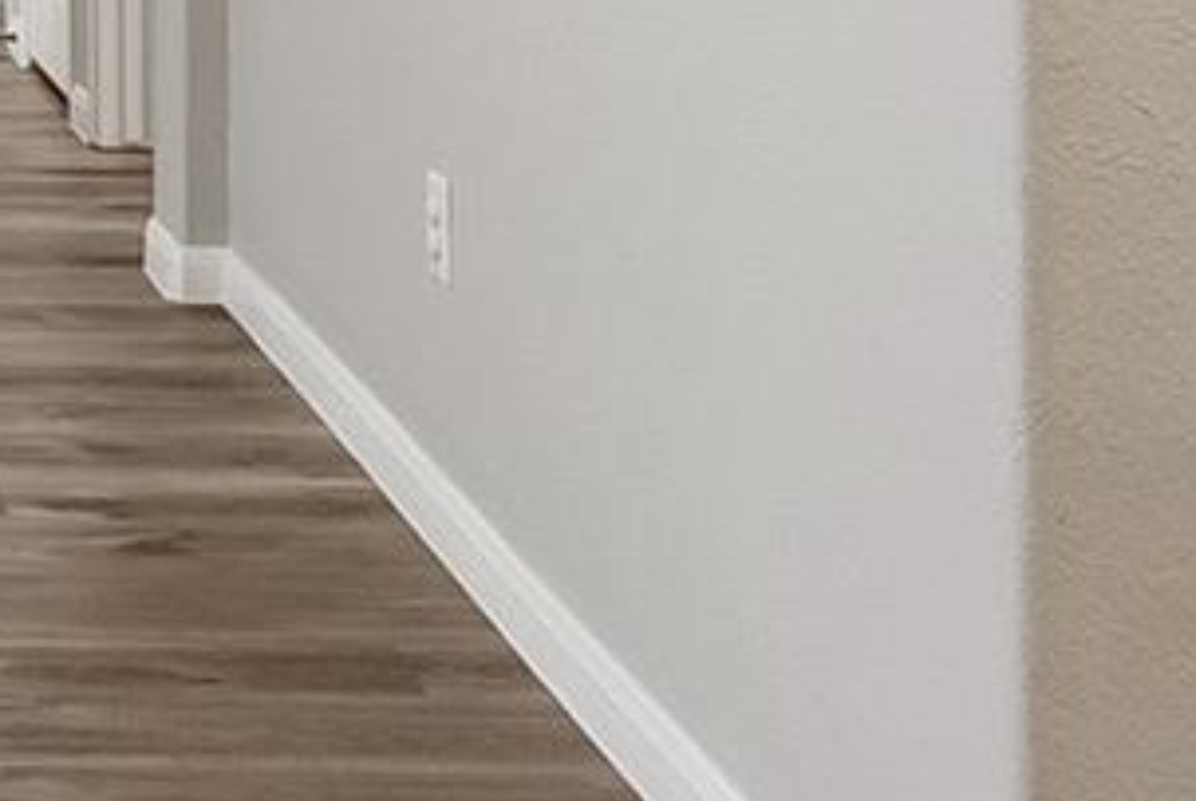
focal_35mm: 81
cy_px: -408
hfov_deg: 21.0
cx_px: -620
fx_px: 2695
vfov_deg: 15.6
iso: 100
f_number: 10
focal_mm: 12
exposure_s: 1/2
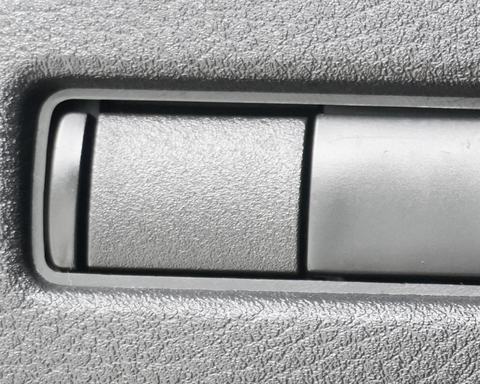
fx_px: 2387
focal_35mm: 168
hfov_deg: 11.1
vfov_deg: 9.1
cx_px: 663
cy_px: 368
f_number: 5
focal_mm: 33
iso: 2500
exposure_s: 1/60
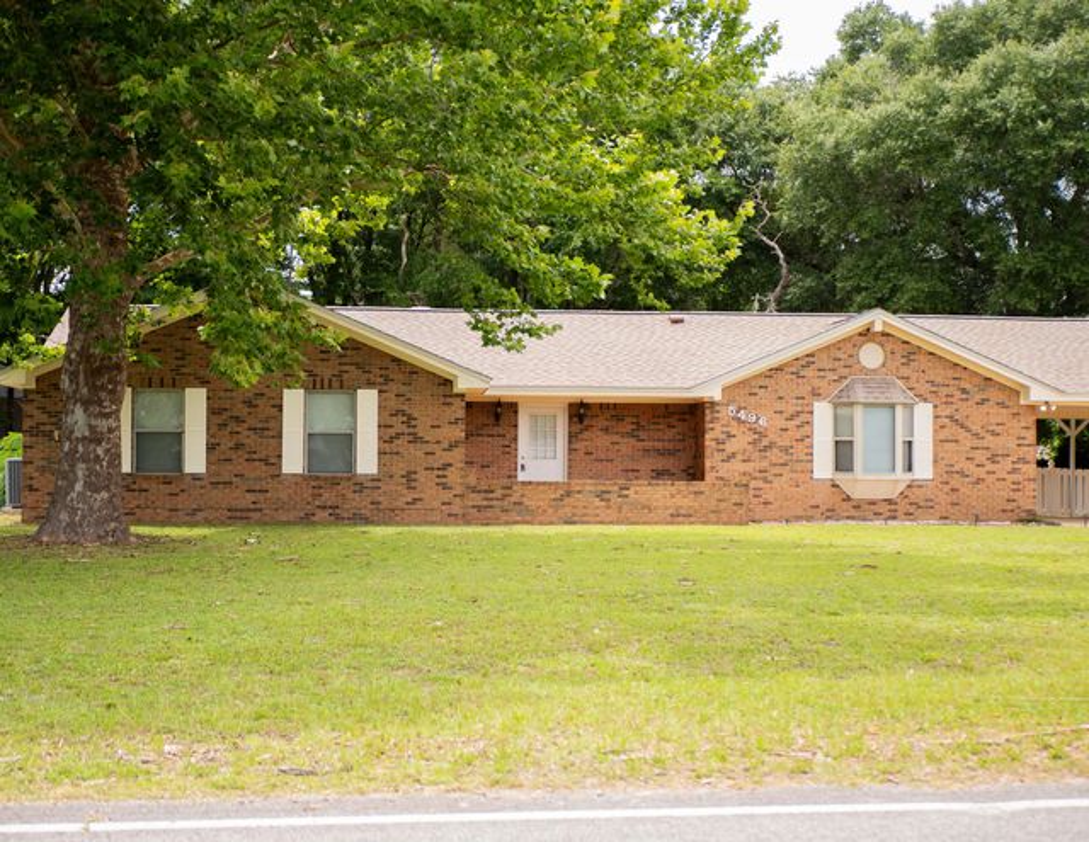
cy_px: 421
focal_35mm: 56
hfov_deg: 34.1
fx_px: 1775
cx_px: 528
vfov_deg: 26.7
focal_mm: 25
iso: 200
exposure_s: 1/1000
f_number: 1.7
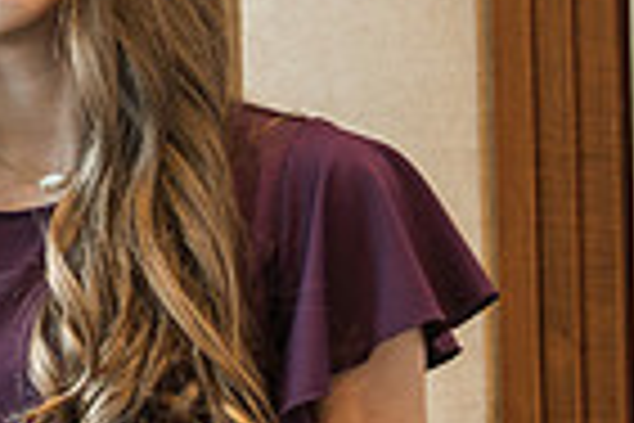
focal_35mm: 345
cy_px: 234
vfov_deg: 4.0
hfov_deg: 5.9
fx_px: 6075
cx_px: -258
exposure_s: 1/125
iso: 1000
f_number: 2.8
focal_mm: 78
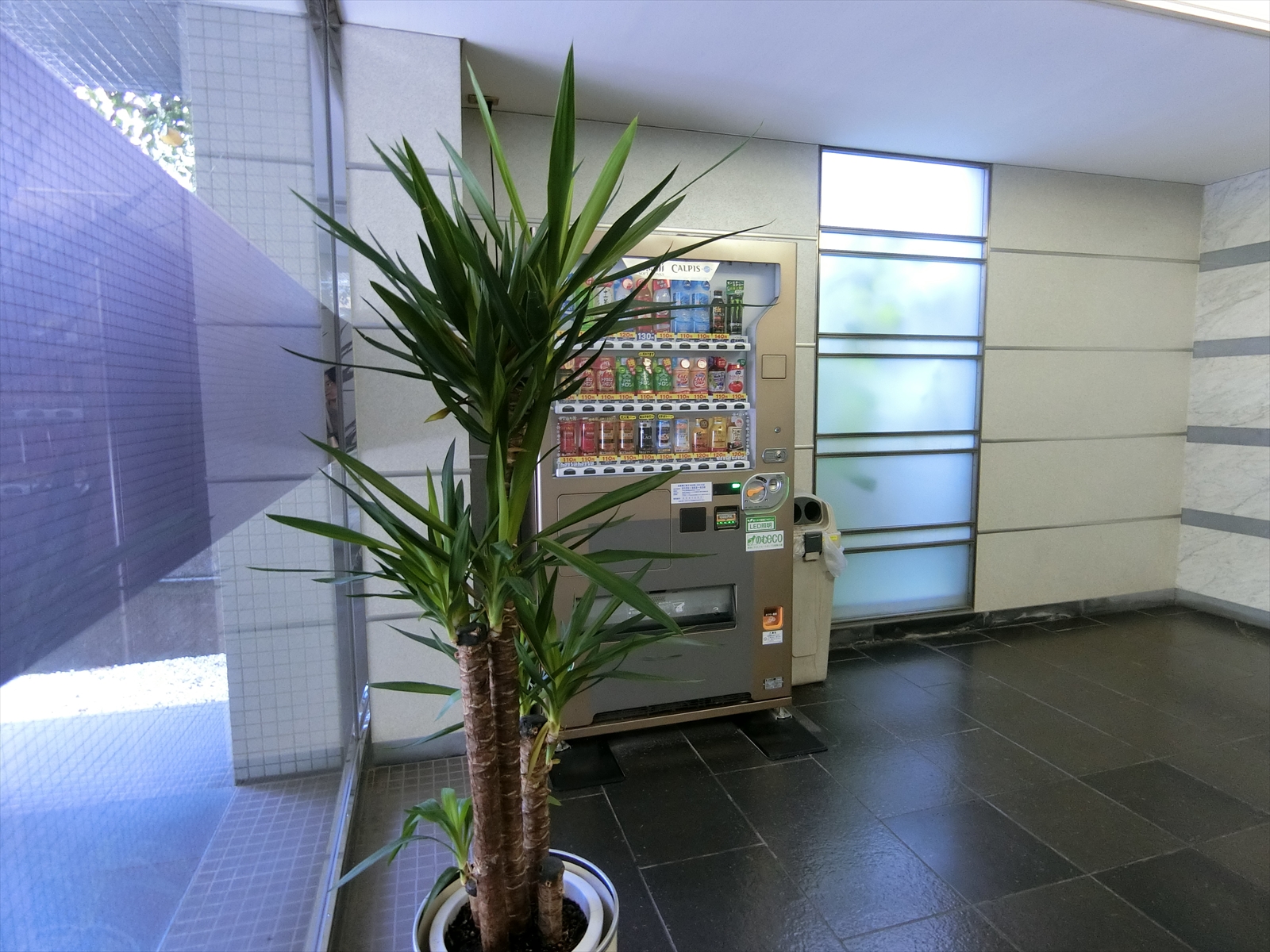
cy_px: 476
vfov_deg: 68.7
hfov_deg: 84.7
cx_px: 635
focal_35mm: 19
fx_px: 697
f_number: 2.7
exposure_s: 1/30
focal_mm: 4.06
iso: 400
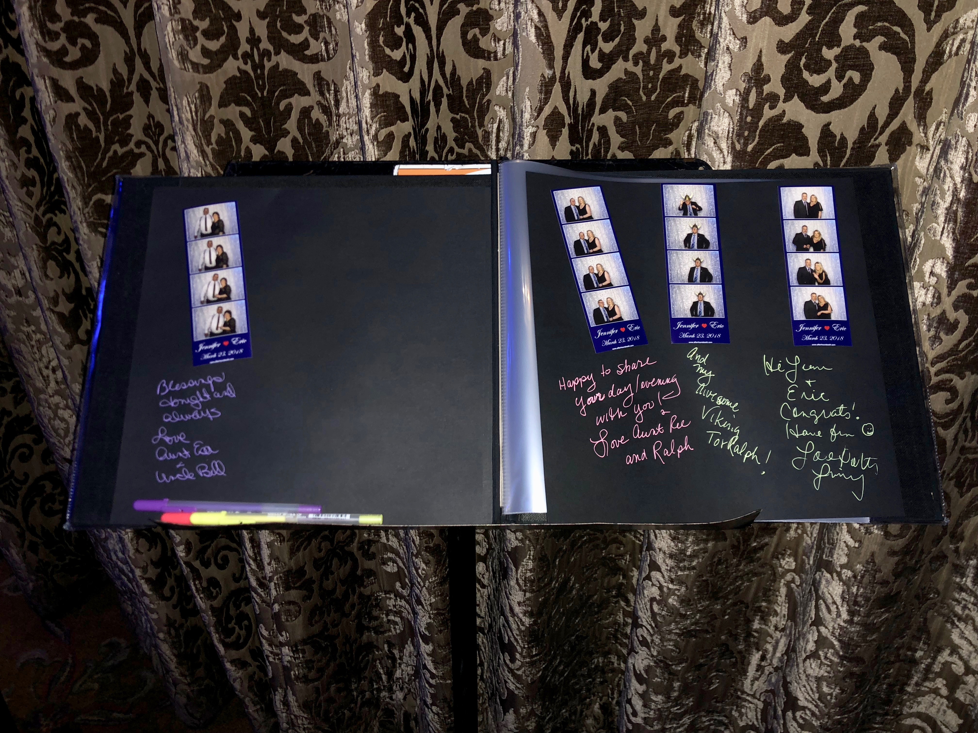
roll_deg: +1.0
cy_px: 366
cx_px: 489
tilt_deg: -29.5
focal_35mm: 28
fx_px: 791
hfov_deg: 63.4
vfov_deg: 49.7
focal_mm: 4
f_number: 1.8
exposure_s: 1/16
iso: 64
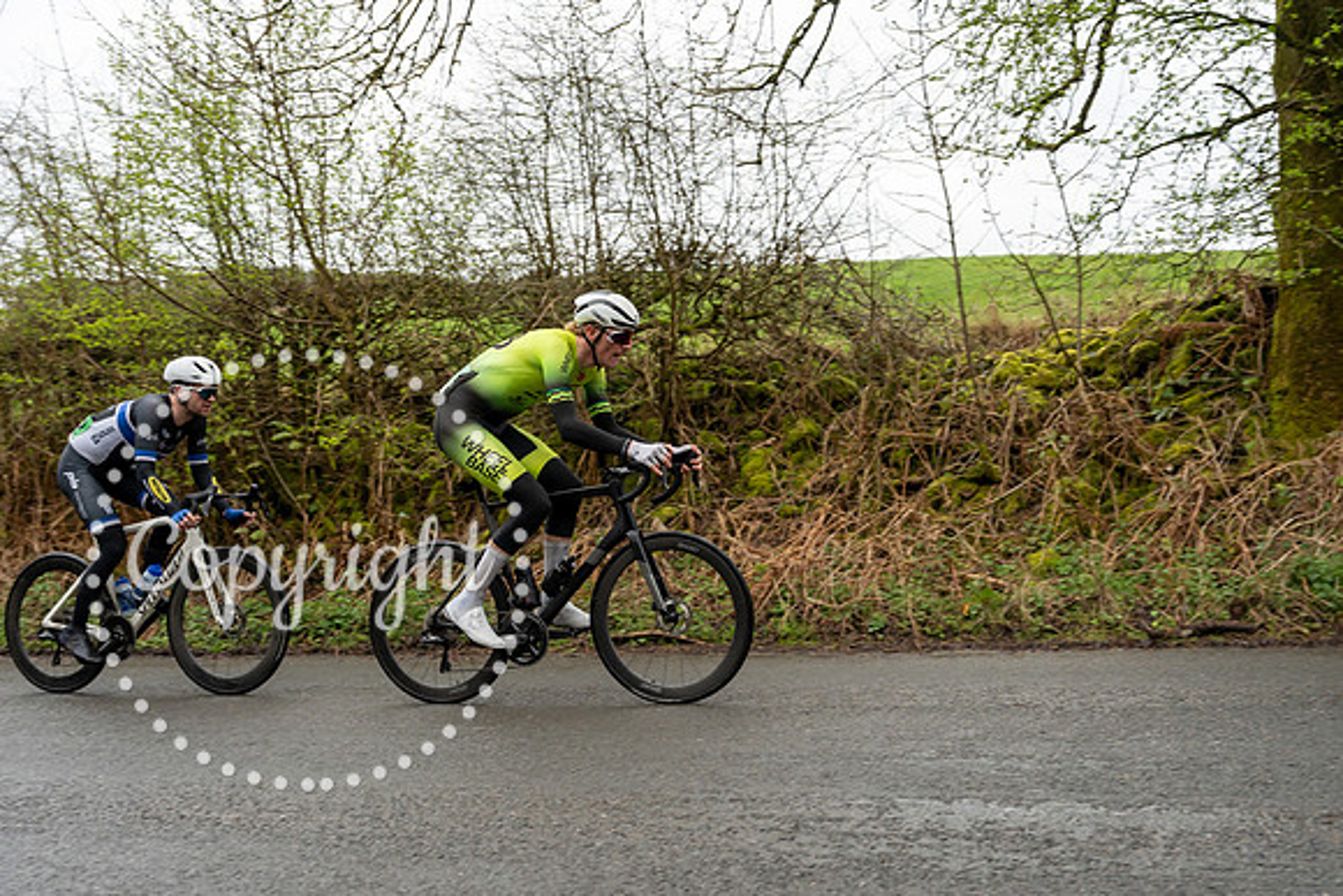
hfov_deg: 54.7
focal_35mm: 35
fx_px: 1299
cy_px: 448
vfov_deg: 38.0
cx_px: 672
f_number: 4
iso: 800
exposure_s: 1/800
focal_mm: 33
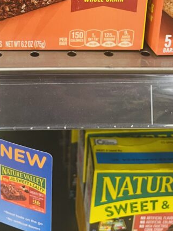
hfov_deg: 23.4
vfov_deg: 29.0
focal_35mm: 62
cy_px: -6
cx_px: 44
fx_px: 413
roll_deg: +0.1
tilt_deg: -23.7
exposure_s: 1/60
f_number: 1.6
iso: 160
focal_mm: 4.2
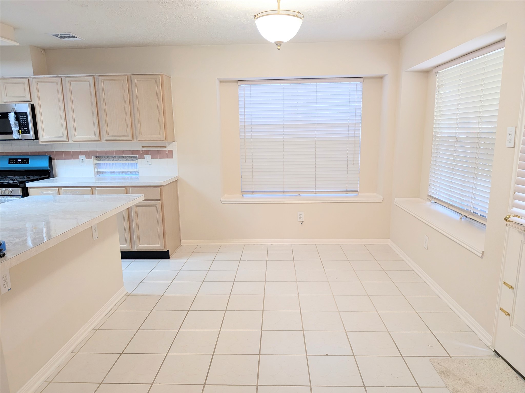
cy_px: 196
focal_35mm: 24
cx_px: 262
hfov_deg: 71.6
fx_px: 364
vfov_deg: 56.8
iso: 67
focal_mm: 4.53
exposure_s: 1/40
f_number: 1.7
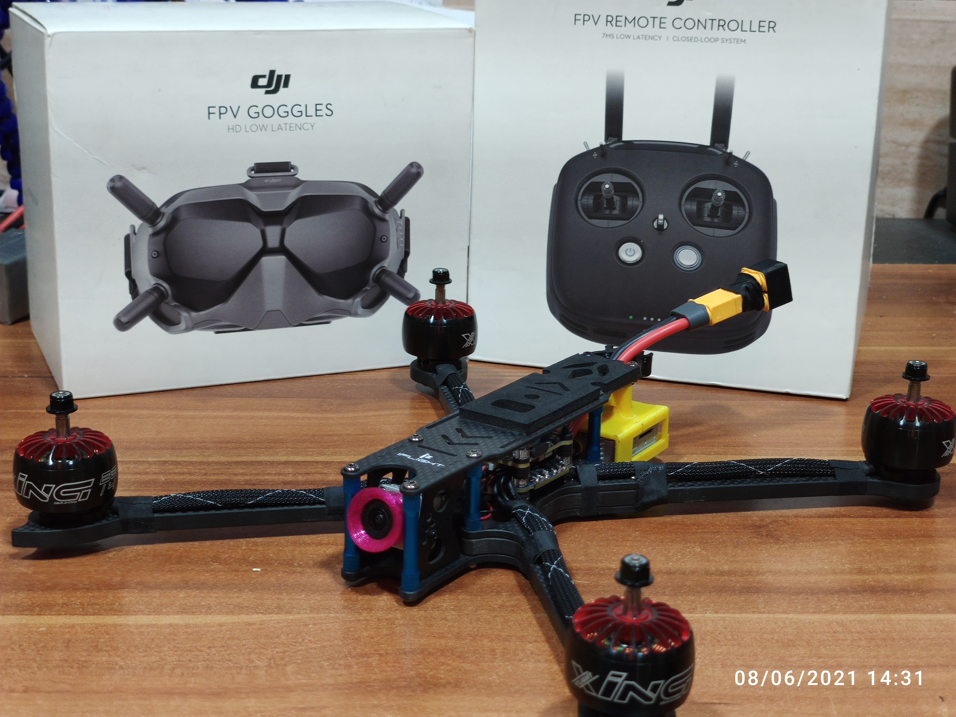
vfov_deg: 28.6
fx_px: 1408
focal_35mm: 51
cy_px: 358
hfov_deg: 37.5
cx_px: 478
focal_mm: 6.22
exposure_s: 1/60
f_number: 2.2
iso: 718
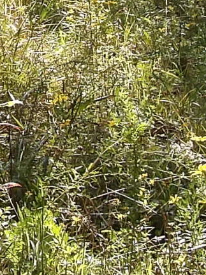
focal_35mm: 320
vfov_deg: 6.2
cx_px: -58
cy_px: -67
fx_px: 2540
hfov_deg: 4.6
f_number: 3.8
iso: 100
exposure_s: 1/181
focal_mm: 8.2
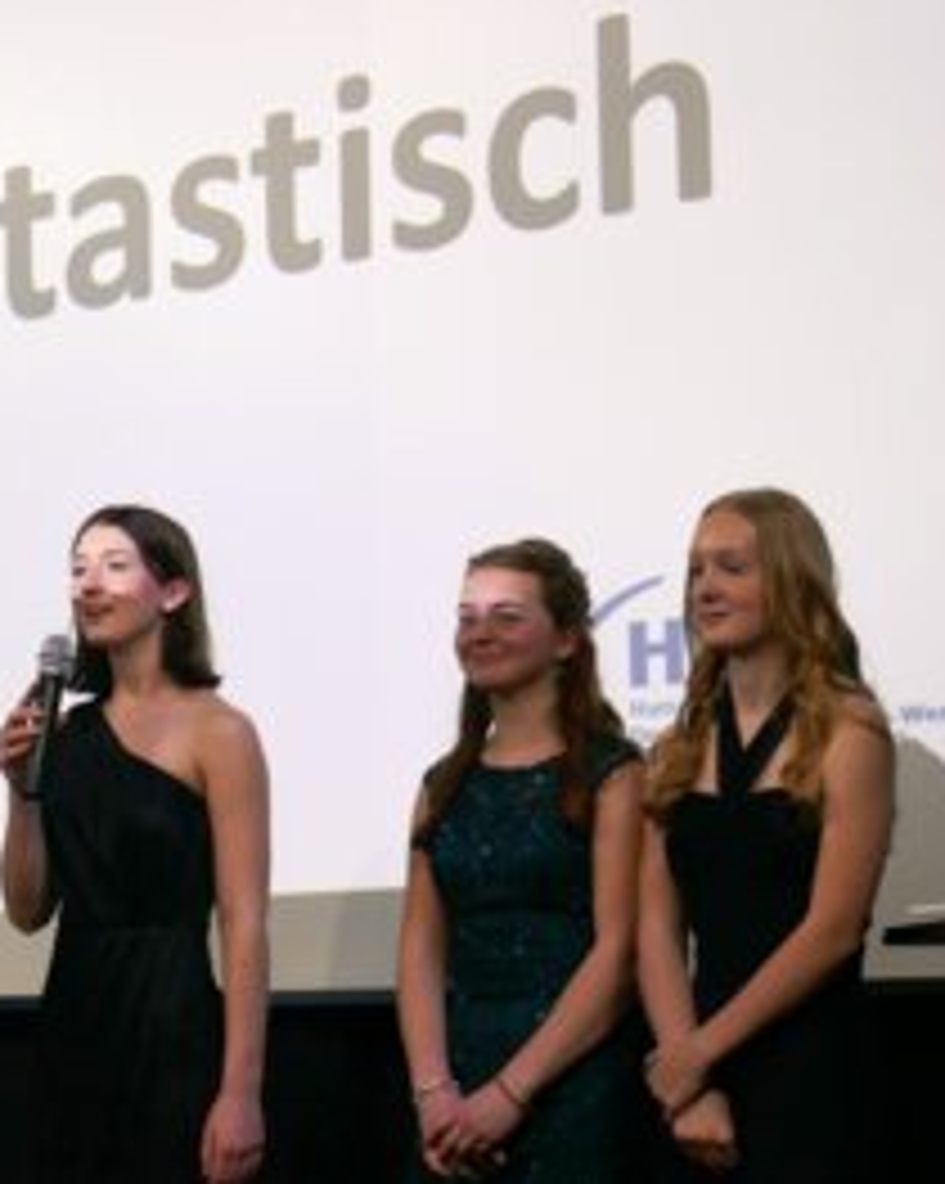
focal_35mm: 103
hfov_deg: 14.9
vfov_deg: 18.6
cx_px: 207
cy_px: 587
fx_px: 3605
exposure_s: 1/80
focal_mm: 26.1
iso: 160
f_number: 4.6
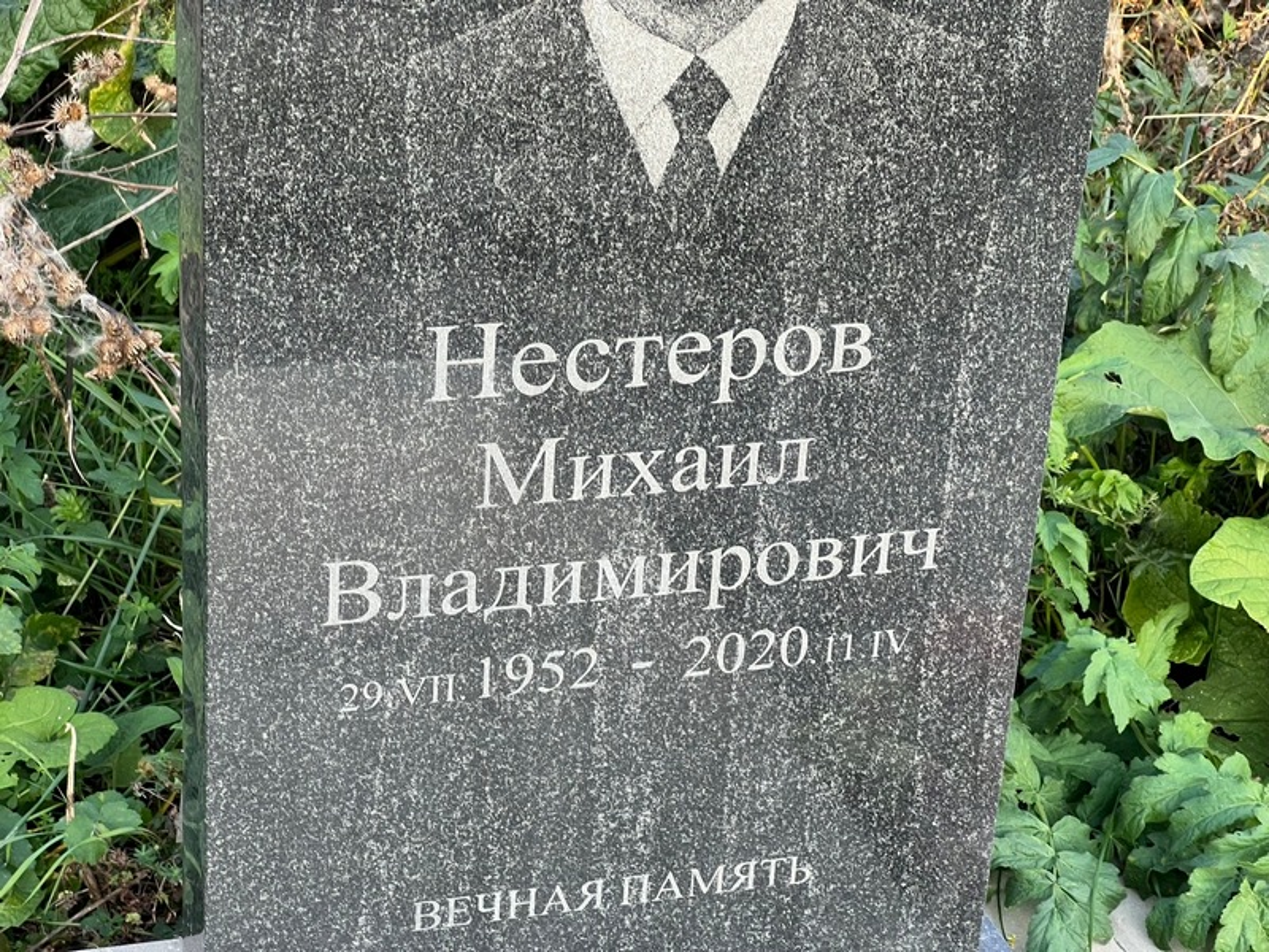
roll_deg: -2.7
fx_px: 2823
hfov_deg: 25.3
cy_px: 476
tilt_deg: -26.9
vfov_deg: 19.1
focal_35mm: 77
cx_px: 634
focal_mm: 9
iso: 80
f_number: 2.8
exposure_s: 1/99
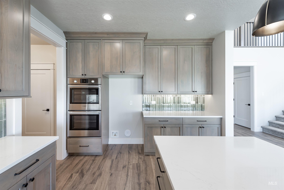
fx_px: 110
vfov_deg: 81.2
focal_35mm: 14
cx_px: 142
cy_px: 95
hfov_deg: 104.2
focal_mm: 14
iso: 500
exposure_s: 1/40
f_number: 5
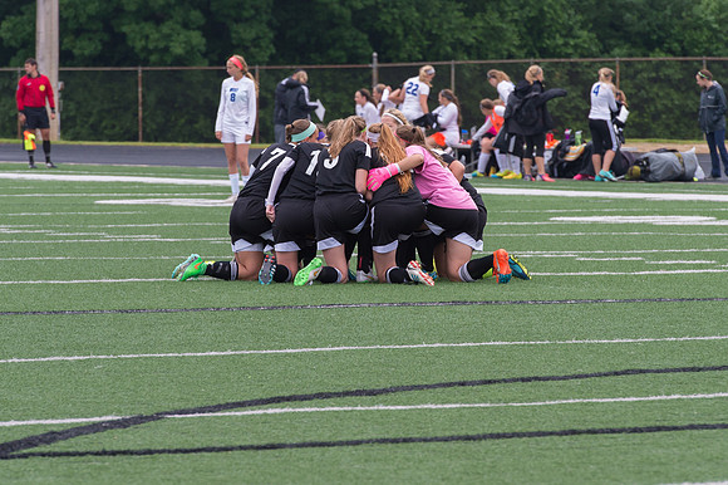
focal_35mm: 296
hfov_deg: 7.0
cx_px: 383
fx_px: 5984
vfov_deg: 4.6
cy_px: 192
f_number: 7.1
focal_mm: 200
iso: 800
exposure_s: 1/320
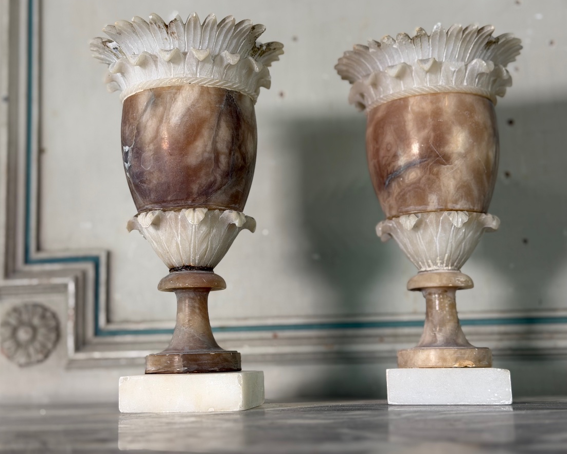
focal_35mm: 51
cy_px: 224
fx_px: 856
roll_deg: +1.8
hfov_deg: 36.6
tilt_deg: +10.1
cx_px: 259
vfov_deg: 29.7
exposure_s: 1/50
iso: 64
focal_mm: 6.76
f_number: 1.78
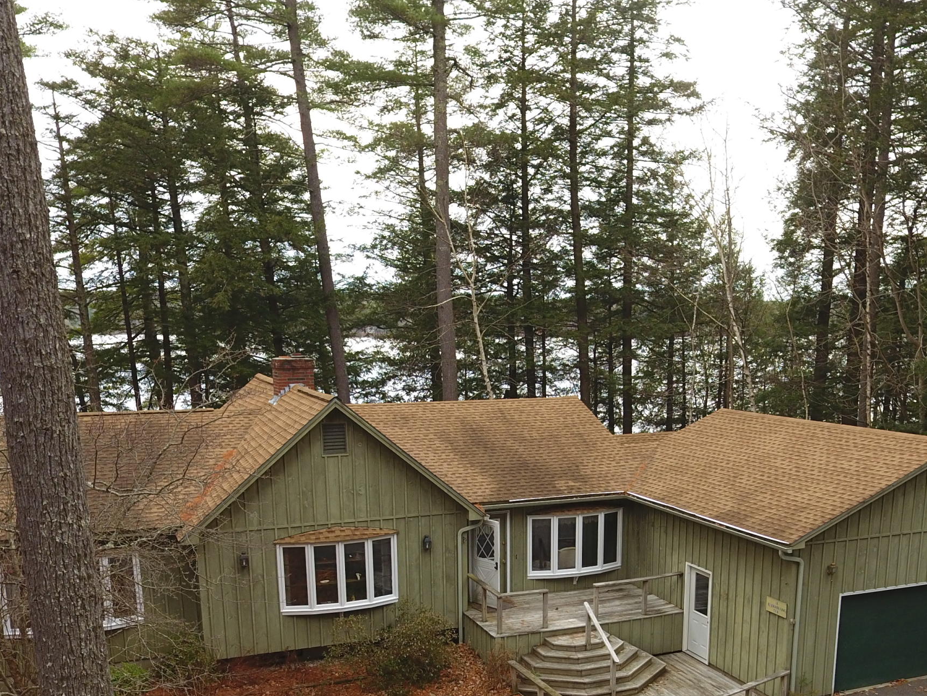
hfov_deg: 52.5
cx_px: 515
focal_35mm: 35
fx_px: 937
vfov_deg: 39.6
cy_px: 525
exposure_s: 1/25
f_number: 2.8
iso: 126
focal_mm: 3.61
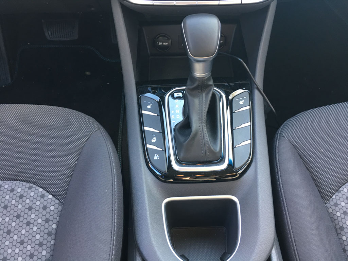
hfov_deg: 61.7
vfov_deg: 48.2
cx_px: 174
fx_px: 292
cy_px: 130
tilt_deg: -50.0
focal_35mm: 29
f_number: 2.2
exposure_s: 1/33
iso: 100
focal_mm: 4.15
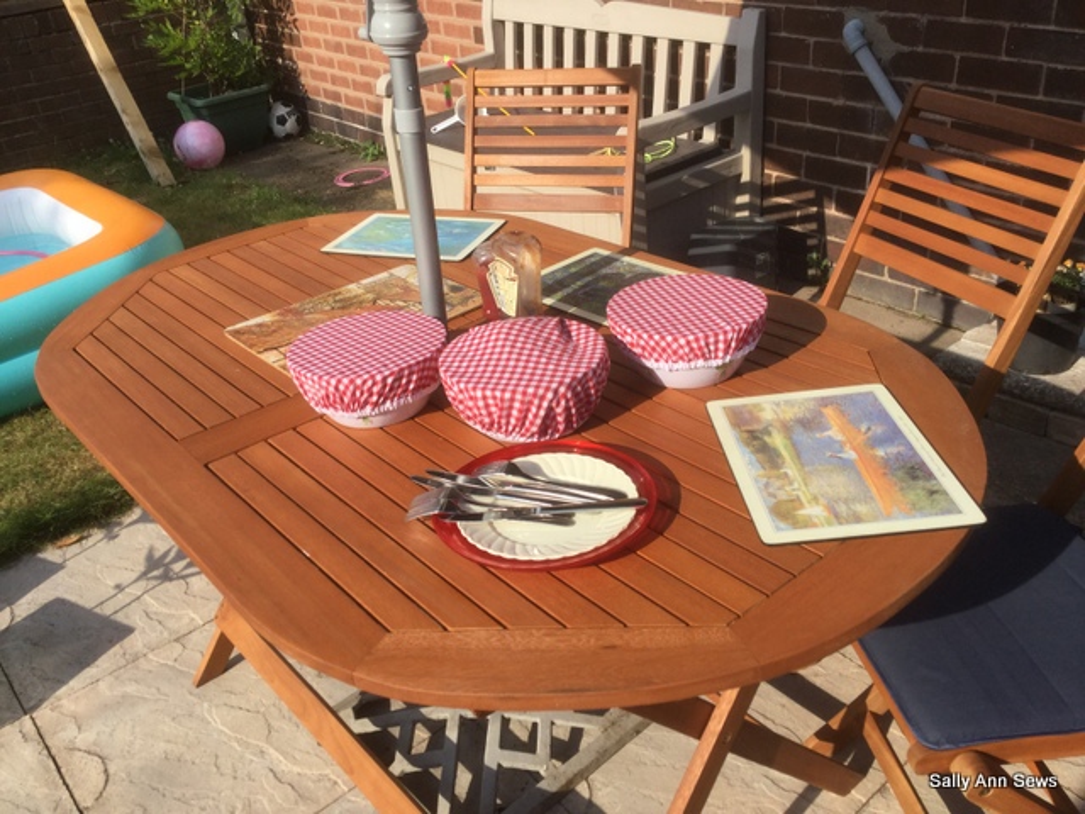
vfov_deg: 45.4
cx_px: 542
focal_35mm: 31
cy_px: 407
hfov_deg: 58.4
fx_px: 972
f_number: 2.4
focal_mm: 3.3
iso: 25
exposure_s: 1/1087
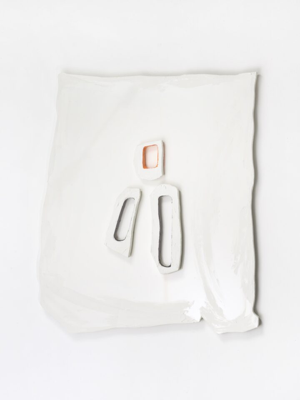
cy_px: 200
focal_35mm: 63
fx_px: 728
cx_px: 150
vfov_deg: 30.7
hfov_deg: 23.3
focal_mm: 80
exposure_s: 1/500
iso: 100
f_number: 27
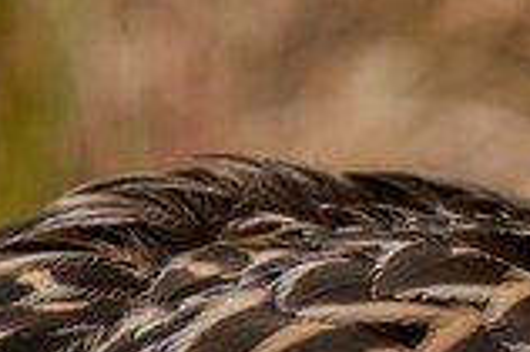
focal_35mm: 2025
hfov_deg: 1.0
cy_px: 59
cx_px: 869
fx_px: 29781
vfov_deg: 0.7
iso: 400
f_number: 7.1
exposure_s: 1/500
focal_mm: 500
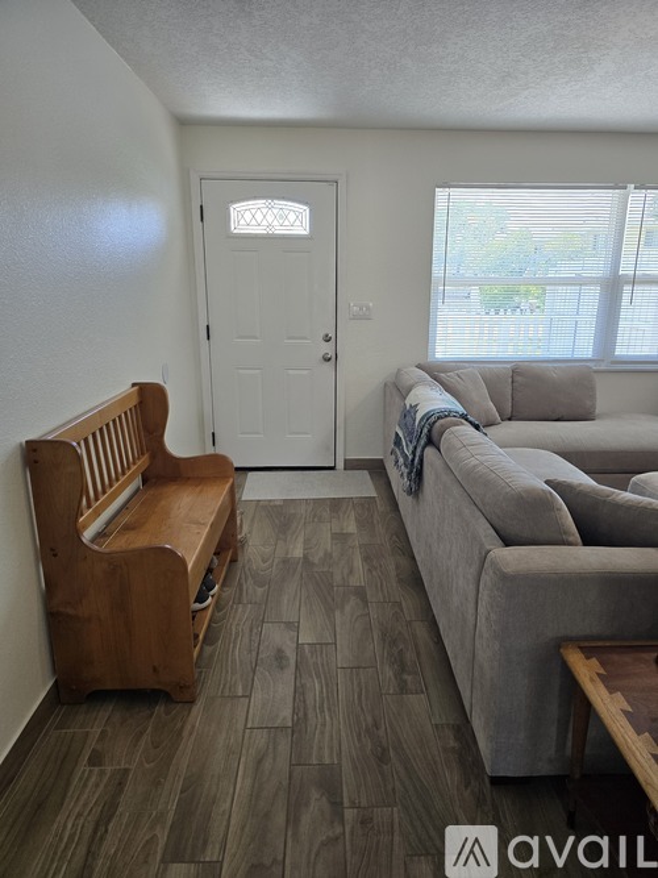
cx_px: 329
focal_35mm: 23
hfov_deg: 58.9
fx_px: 583
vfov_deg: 73.9
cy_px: 439
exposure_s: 1/180
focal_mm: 6.3
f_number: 1.7
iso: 160
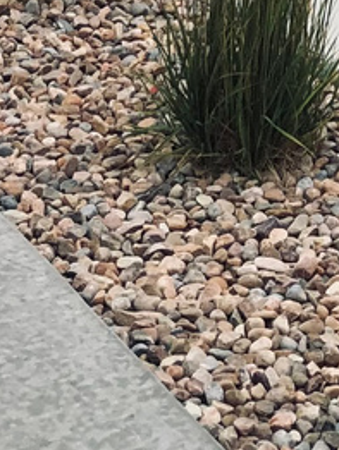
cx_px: 258
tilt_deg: +3.1
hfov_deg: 9.1
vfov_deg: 10.4
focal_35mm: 164
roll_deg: +0.9
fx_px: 2138
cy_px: -637
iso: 20
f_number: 1.8
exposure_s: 1/1043
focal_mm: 3.99
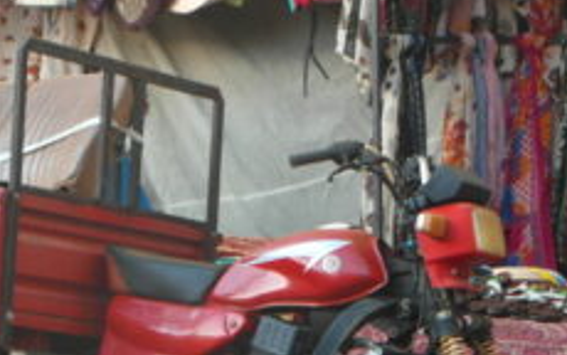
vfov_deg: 5.0
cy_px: 304
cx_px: 101
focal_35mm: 263
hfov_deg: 8.0
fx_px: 4066
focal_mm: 20.3
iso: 200
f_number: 4
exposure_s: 1/60
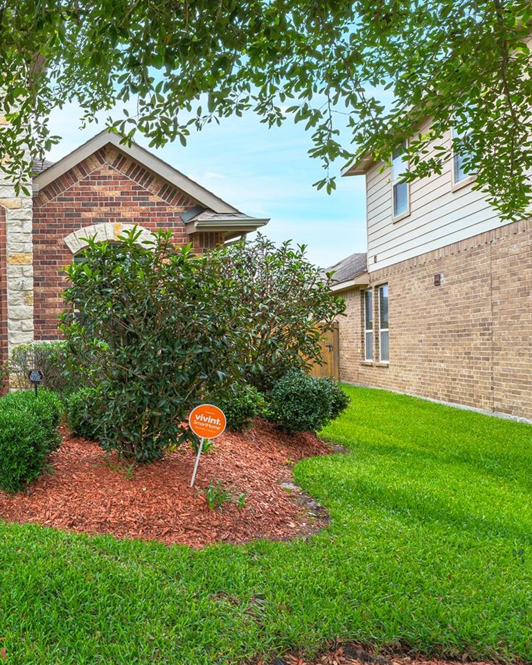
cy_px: 342
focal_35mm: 30
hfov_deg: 39.1
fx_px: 590
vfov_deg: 58.8
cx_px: -64
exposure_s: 1/80
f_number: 10
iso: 125
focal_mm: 15
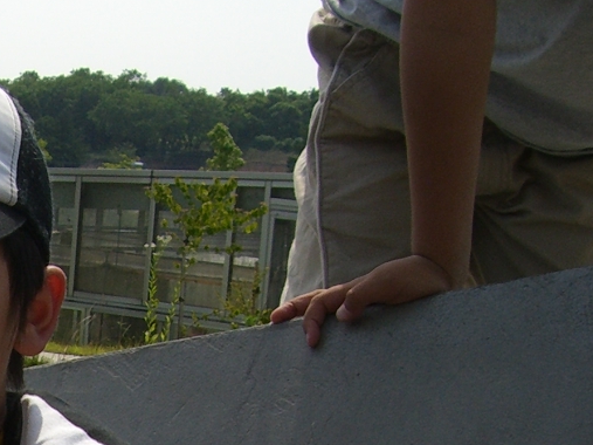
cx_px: -113
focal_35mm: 120
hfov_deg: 15.8
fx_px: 2055
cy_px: 627
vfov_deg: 11.9
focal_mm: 6.2
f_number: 4.3
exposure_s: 1/800
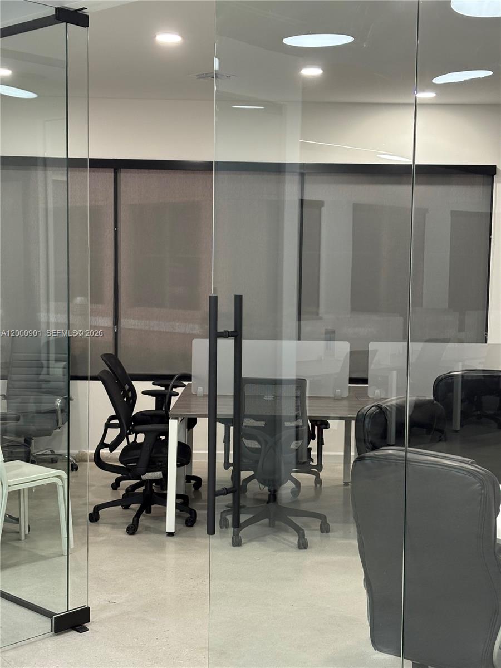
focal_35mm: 52
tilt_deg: -4.6
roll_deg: -1.1
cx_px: 250
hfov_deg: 28.0
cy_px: 334
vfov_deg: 36.8
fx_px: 1003
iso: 100
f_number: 1.6
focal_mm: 5.96
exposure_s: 1/60
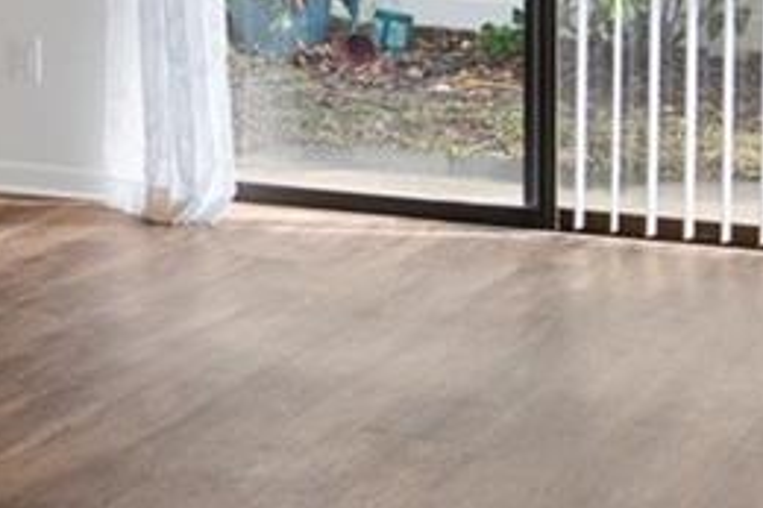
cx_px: -634
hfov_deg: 14.5
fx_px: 2605
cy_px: -226
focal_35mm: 123
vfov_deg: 10.8
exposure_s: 2
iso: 320
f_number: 8
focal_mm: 20
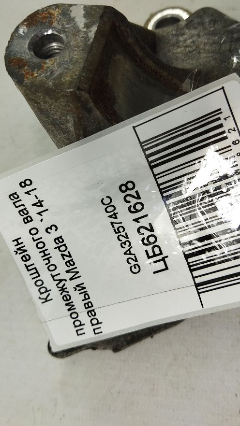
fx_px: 453
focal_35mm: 40
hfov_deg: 29.7
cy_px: 211
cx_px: 112
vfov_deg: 50.5
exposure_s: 1/266
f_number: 1.79
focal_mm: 4.71
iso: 100
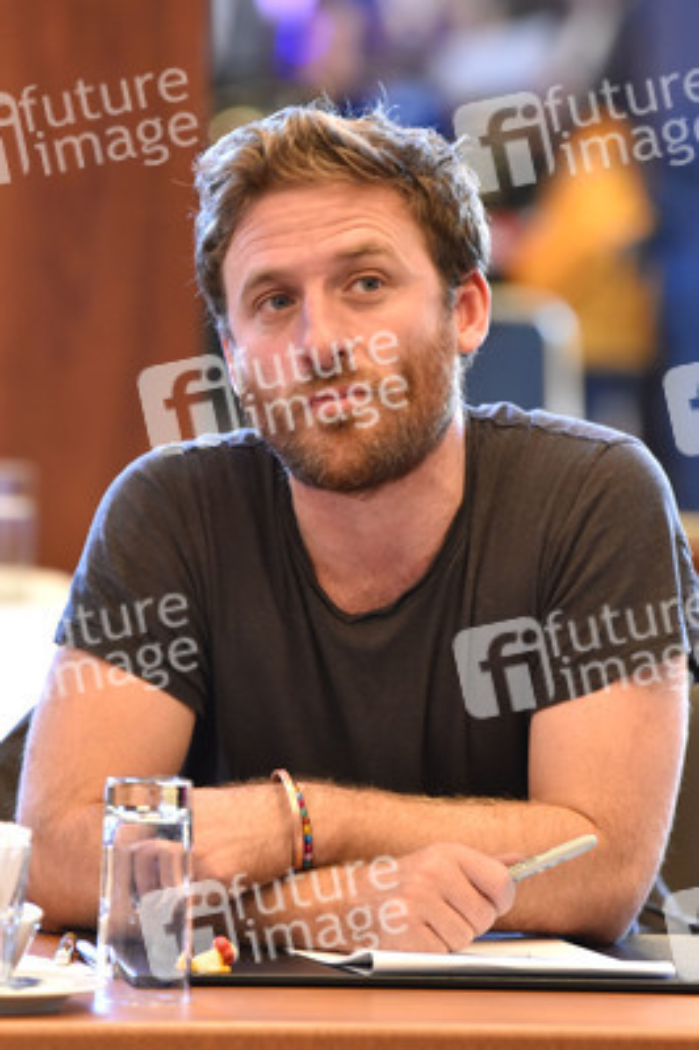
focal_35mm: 320
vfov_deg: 6.4
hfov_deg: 4.3
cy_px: 525
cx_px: 350
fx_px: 9335
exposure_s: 1/80
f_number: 5.6
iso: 6400
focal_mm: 320
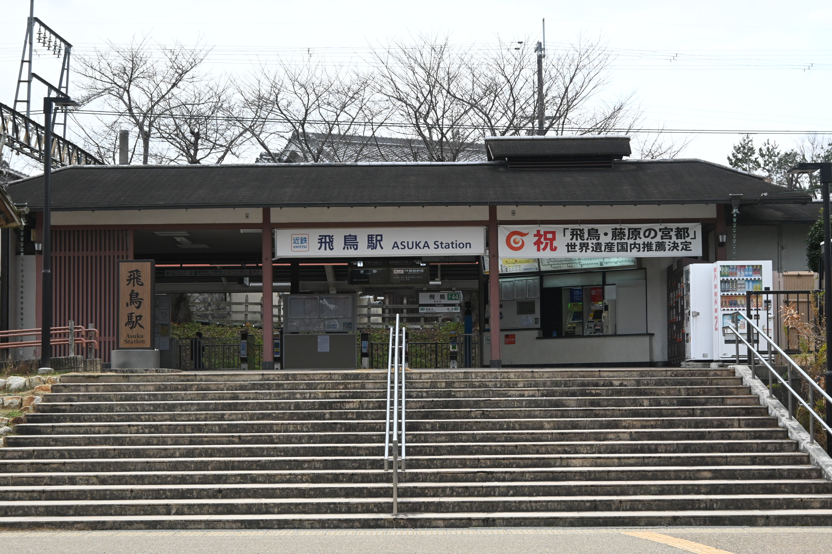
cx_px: 416
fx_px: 1733
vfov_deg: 18.2
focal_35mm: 75
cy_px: 277
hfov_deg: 27.0
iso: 1000
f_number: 9
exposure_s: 1/320
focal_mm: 50
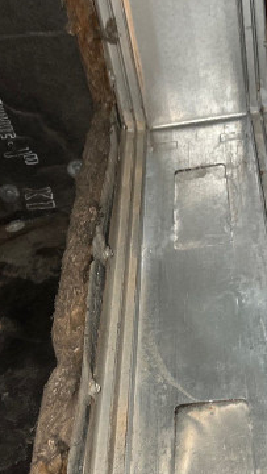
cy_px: 322
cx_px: 143
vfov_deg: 44.7
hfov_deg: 26.6
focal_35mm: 45
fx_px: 565
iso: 32
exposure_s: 1/123
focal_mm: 4.2
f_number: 2.2
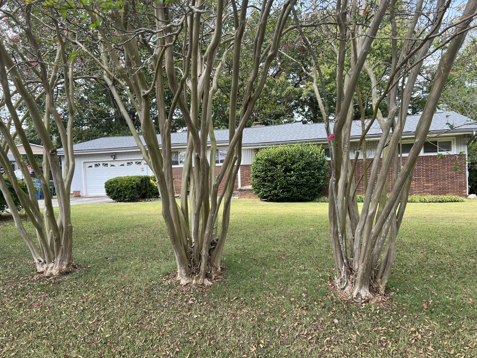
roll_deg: +2.6
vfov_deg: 53.1
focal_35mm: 26
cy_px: 179
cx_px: 238
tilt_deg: -1.5
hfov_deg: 67.3
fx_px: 358
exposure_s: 1/974
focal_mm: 5.7
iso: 50
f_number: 1.5
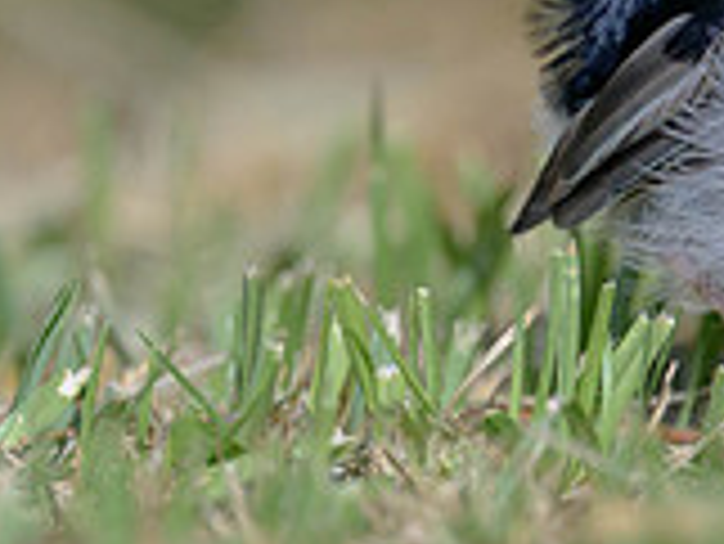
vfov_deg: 0.5
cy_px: -66
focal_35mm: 3298
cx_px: 1501
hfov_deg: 0.6
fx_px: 69030
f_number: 2.8
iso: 110
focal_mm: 400
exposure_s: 1/1600
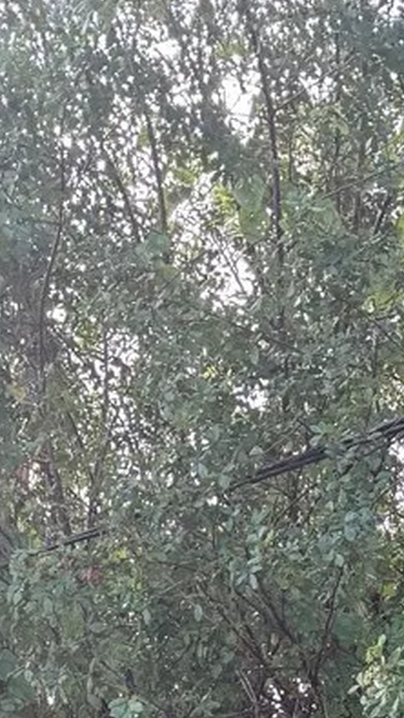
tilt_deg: -2.6
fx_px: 2020
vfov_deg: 15.8
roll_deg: -1.0
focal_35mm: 106
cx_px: 546
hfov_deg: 11.1
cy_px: 1449
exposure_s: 1/243
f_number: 1.78
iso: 125
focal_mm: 6.76
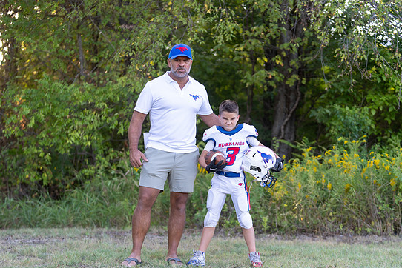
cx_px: 192
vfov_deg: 17.5
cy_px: 145
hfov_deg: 26.0
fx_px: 871
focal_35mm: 78
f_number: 2.8
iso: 250
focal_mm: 70
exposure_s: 1/320
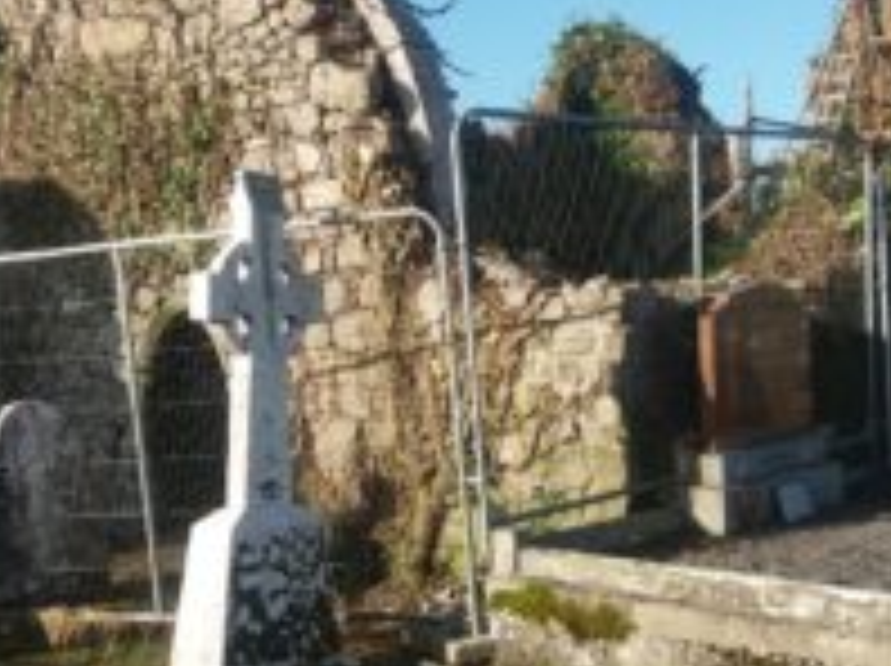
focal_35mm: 53
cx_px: 513
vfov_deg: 27.5
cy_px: 367
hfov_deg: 36.1
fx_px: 1363
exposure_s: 1/937
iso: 64
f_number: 1.9
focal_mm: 3.7
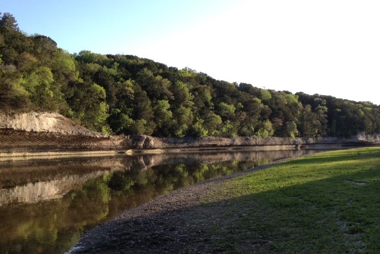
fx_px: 496
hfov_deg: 41.8
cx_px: 216
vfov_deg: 28.5
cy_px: 169
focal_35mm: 47
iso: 64
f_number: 2.4
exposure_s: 1/575
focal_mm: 4.28
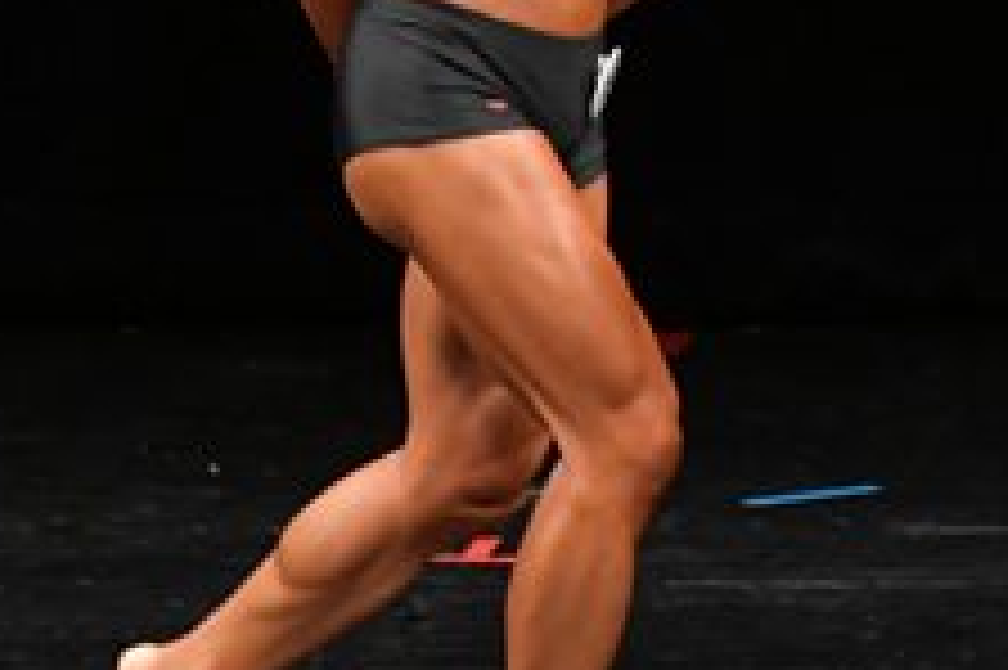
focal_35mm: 830
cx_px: 452
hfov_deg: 2.5
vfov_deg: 1.7
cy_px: 126
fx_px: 23222
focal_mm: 160
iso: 3200
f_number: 5.6
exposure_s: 1/400
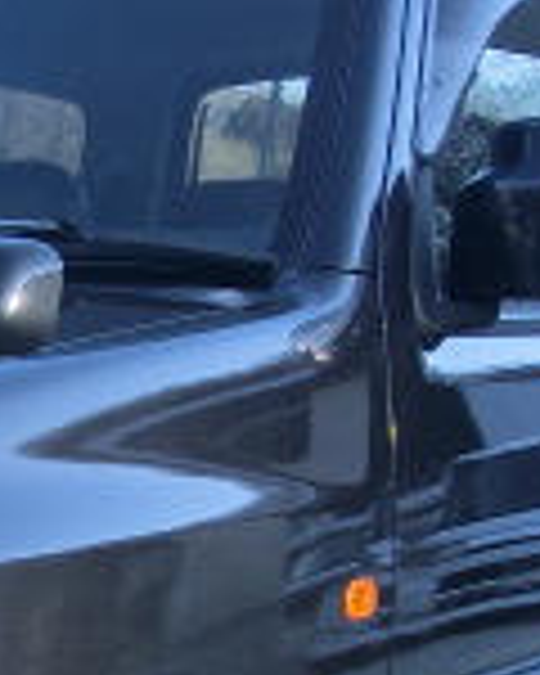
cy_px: 752
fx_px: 2497
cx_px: -405
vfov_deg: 15.0
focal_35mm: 125
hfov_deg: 11.5
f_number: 3.5
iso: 100
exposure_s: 1/200
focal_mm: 5.25
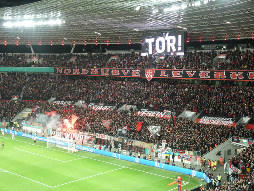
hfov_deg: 38.2
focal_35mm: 50
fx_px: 367
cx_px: 127
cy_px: 96
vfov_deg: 29.1
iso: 1000
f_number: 4.1
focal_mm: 9
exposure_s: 1/80
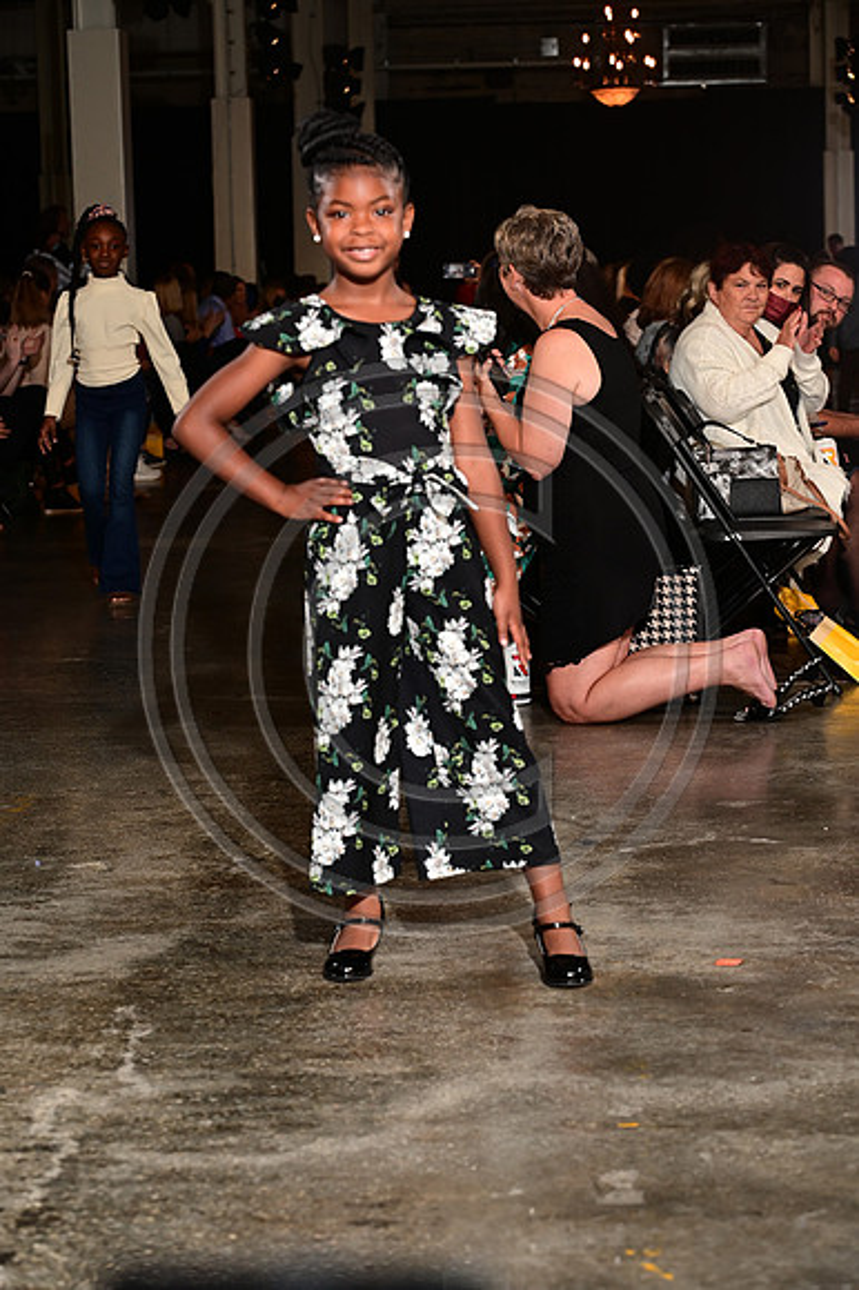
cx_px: 430
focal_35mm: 86
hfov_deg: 15.9
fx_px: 3082
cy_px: 645
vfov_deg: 23.7
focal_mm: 86
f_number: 6.3
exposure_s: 1/160
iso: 1000
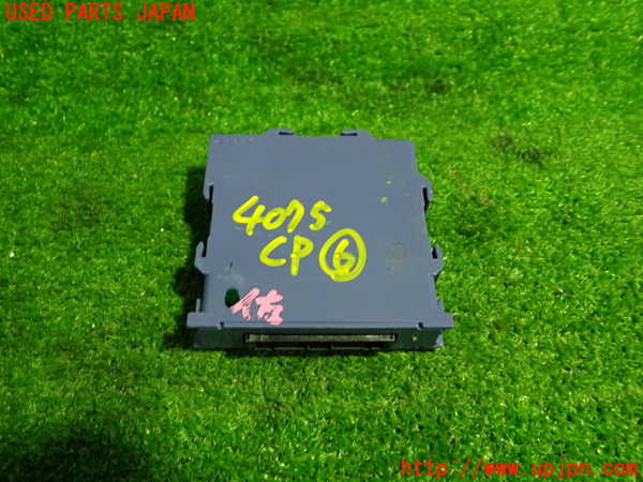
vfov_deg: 46.8
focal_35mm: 30
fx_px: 557
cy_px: 241
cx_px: 322
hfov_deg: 60.0
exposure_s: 1/30
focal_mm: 5.4
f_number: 2.3
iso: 250
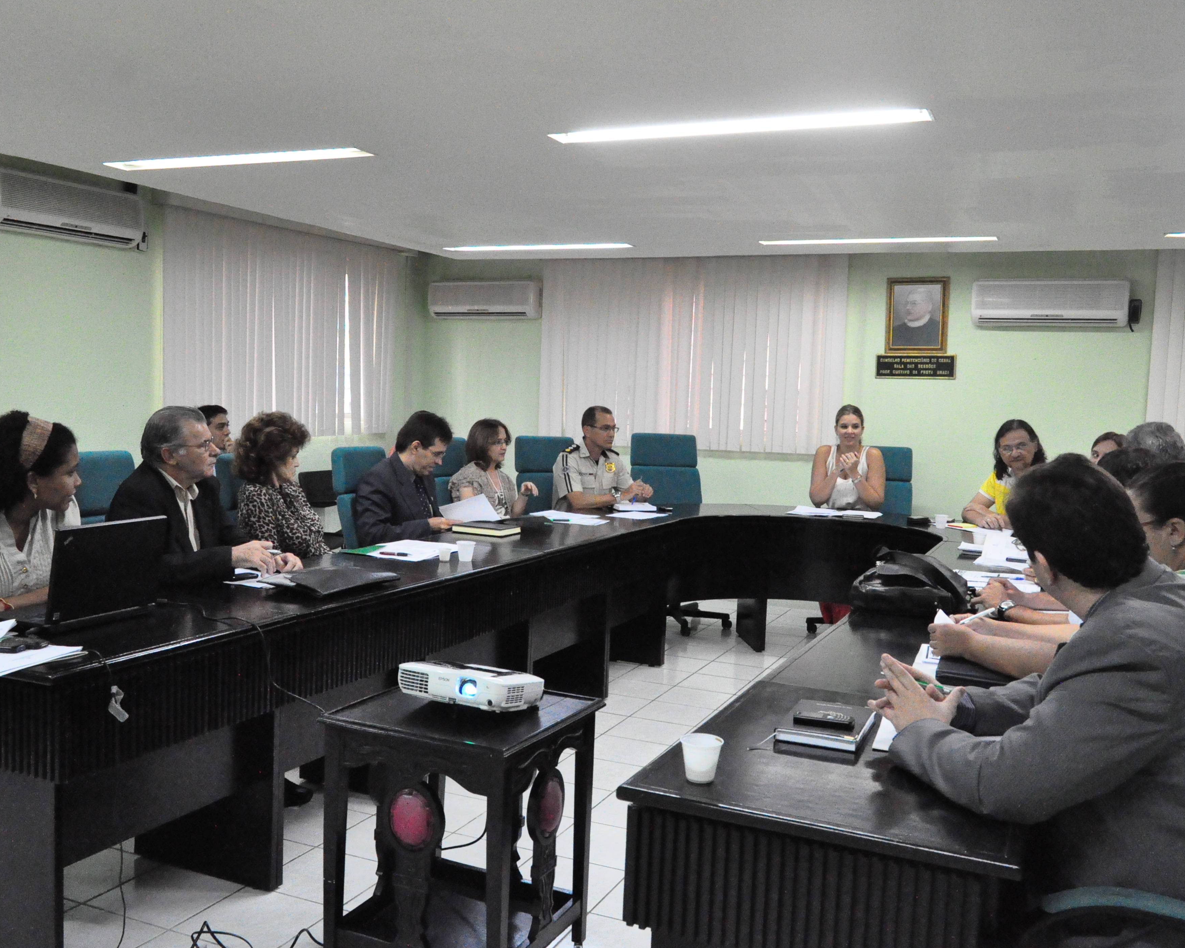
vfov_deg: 47.1
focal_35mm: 31
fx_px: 1087
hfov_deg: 57.2
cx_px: 593
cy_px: 473
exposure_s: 1/100
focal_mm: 18
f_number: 8
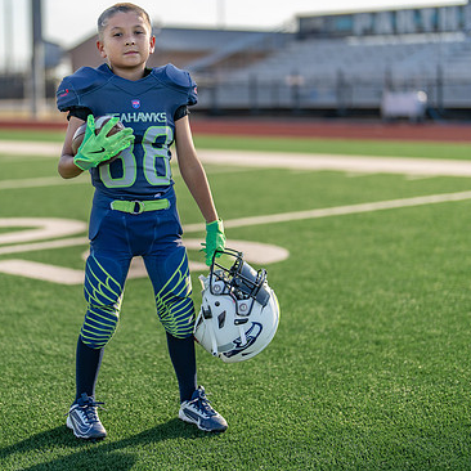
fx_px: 1155
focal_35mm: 75
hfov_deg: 23.0
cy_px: 217
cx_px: 158
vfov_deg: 23.1
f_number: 1.2
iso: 100
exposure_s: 1/4000
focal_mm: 50
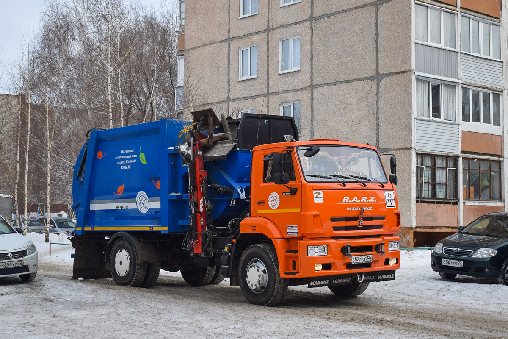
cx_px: 254
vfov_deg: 29.9
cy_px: 170
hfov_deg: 43.6
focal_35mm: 45
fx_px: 635
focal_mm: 30
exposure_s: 1/1000
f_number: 6.3
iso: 200
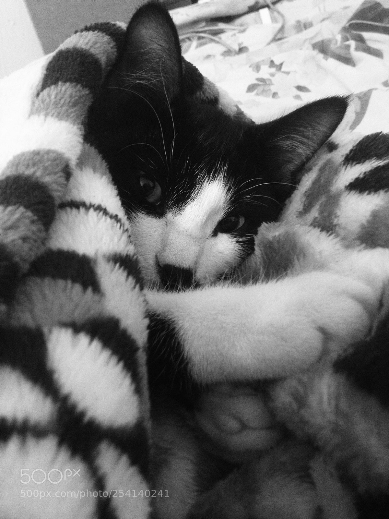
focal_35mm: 35
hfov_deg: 40.7
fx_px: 524
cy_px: 260
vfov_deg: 52.6
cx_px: 194
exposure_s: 1/15
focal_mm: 4.28
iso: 320
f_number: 2.4
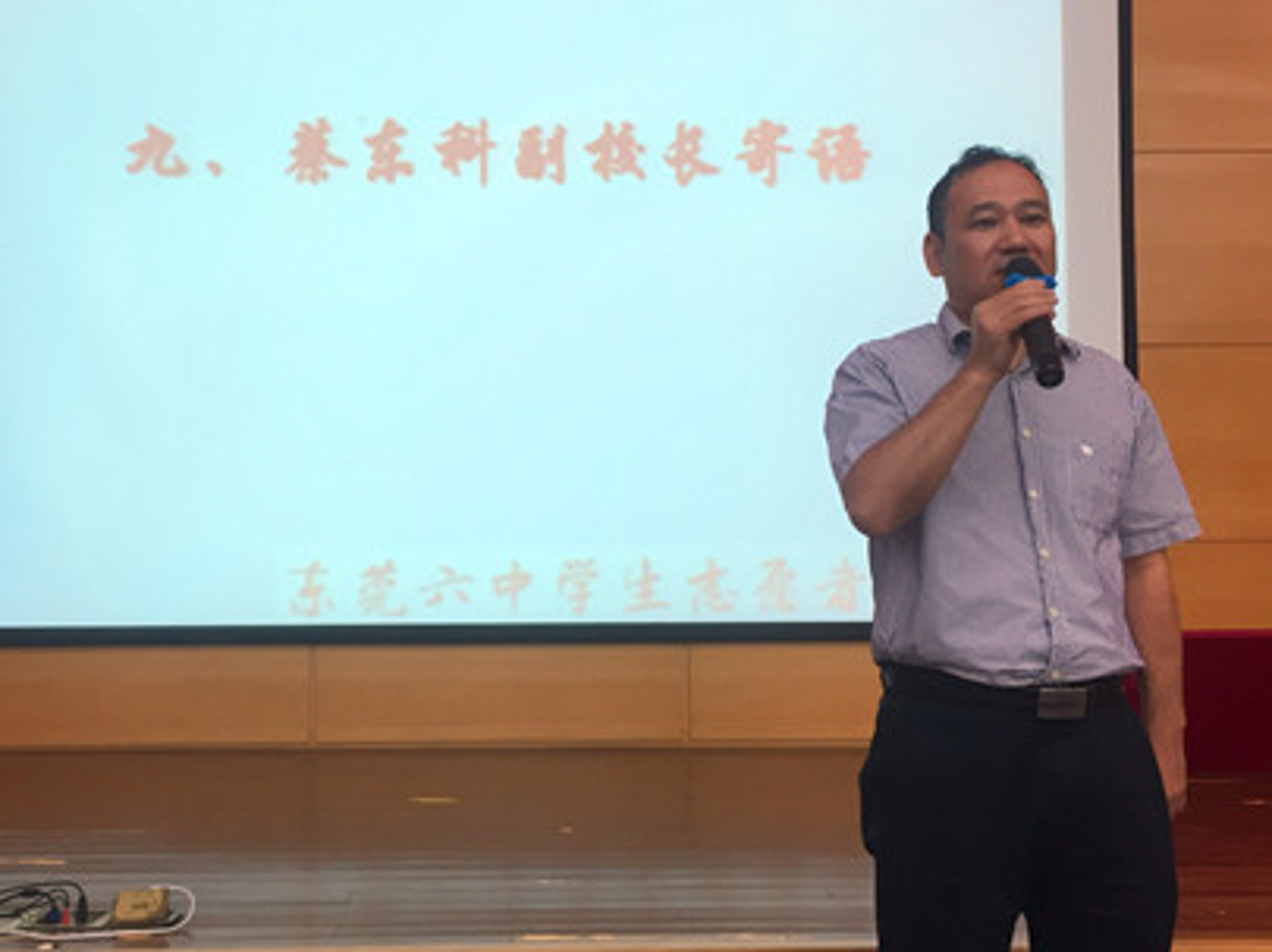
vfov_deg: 33.5
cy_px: 443
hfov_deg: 43.7
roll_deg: -1.2
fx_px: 1579
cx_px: 534
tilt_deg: +3.3
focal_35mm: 43
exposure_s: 1/33
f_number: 2.2
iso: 80
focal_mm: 4.15
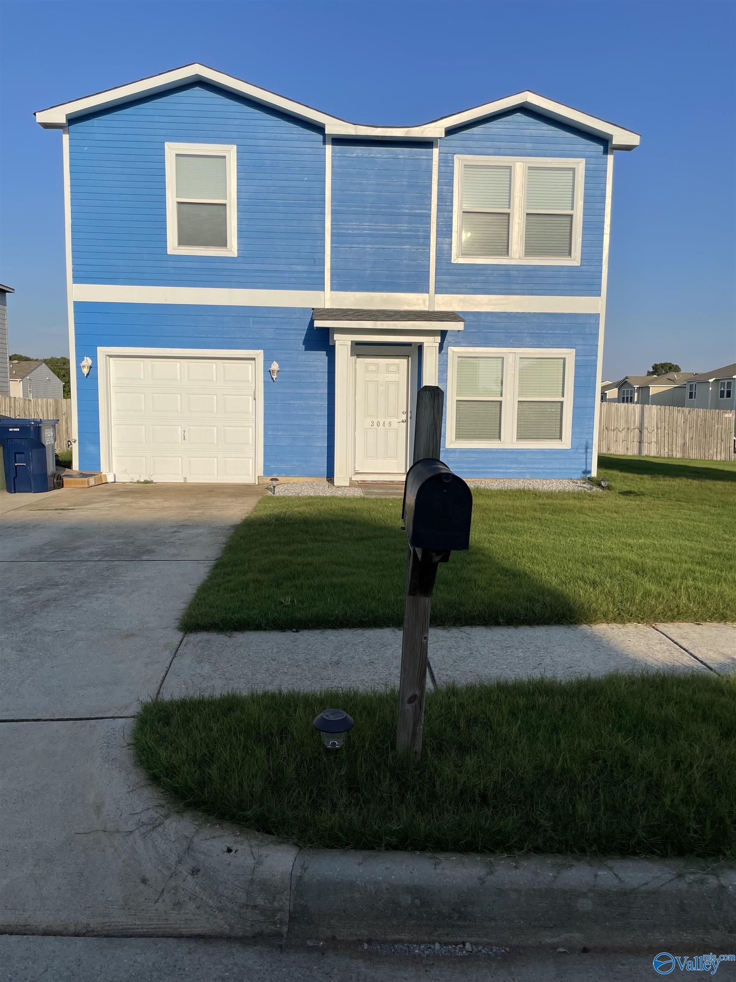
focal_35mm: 26
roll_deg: +0.6
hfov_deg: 53.1
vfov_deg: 67.3
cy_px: 491
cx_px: 368
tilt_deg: -6.3
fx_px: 737
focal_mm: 4.2
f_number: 1.6
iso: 32
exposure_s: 1/4292
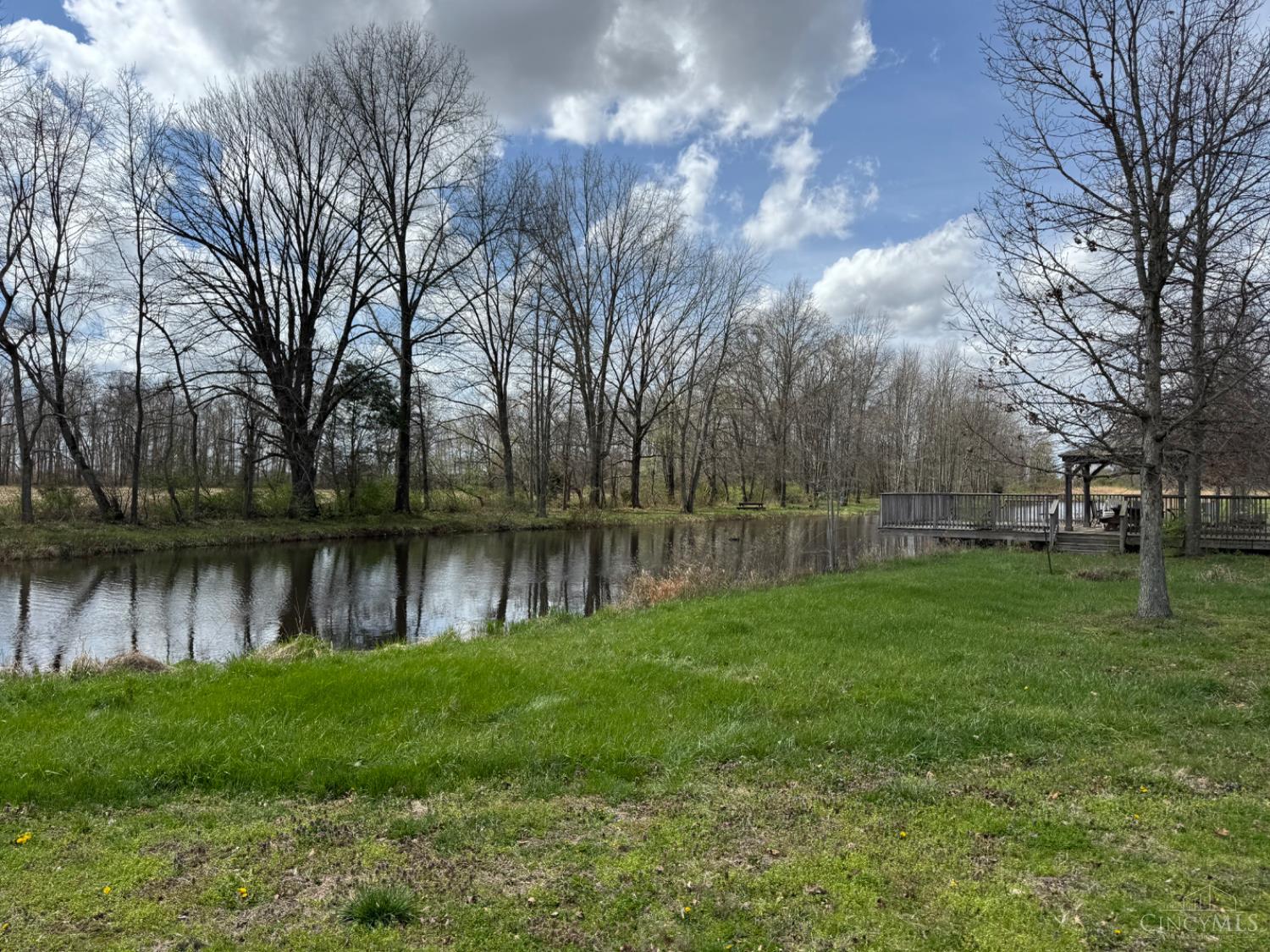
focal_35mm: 24
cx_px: 635
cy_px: 476
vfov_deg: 56.8
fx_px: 881
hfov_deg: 71.6
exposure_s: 1/5348
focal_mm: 6.76
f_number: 1.78
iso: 80
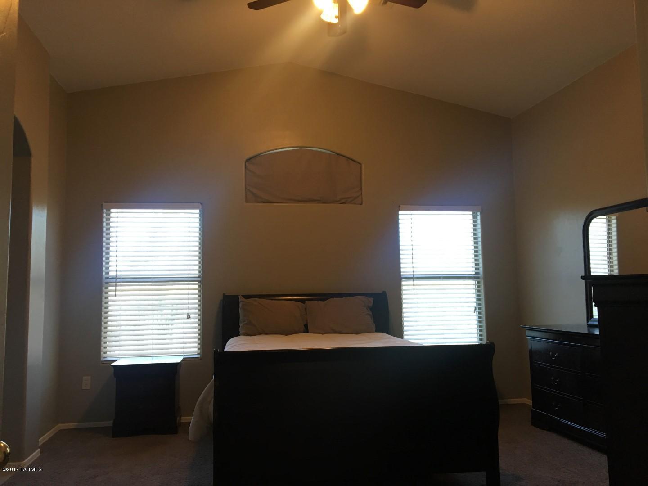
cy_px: 243
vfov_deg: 48.2
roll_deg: +2.0
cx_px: 324
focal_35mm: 29
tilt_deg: +4.9
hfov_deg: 61.7
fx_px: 543
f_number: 2.2
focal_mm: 4.15
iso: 80
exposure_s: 1/30
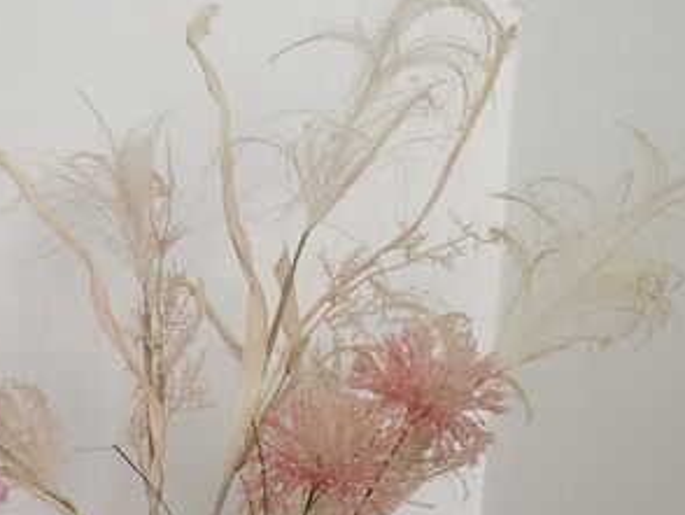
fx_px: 1862
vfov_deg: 14.2
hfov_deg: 18.5
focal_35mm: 94
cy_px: 874
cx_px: -336
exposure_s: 1/100
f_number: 1.8
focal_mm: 5.58
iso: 100
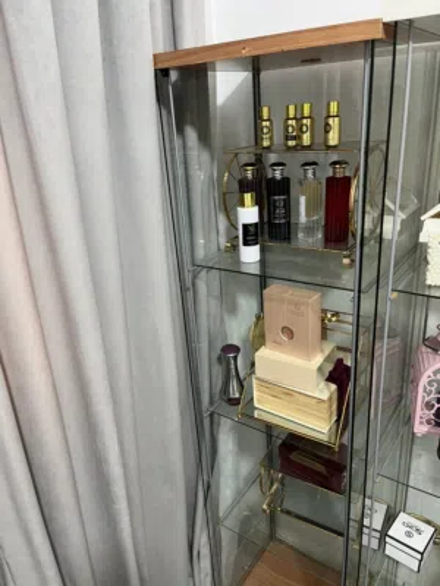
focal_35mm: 26
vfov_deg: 67.3
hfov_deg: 53.1
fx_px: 441
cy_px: 293
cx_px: 220
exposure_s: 1/50
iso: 200
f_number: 1.6
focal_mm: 5.1
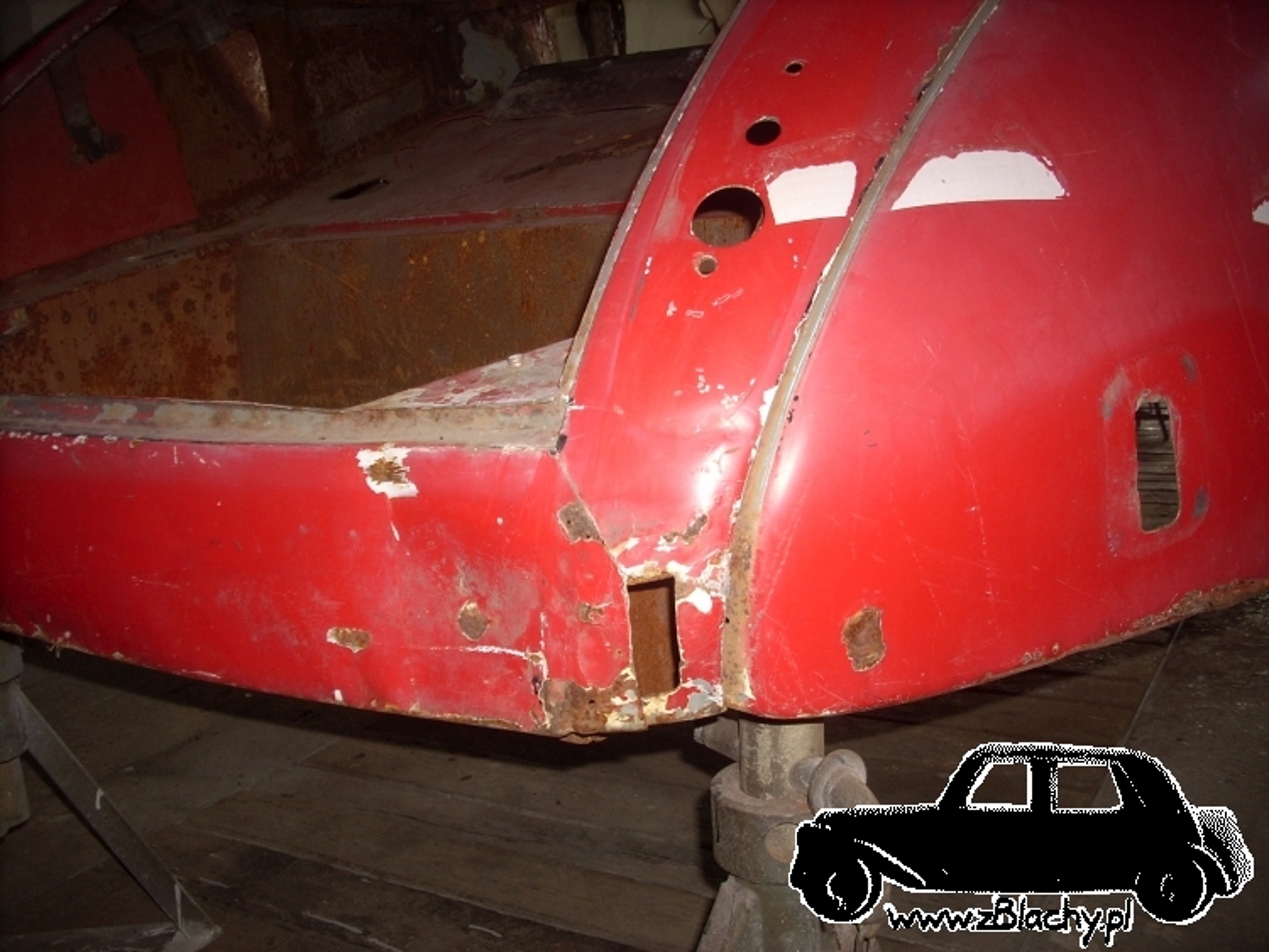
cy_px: 476
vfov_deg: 38.7
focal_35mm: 37
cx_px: 634
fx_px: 1357
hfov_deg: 50.1
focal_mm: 6.2
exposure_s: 1/60
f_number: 2.8
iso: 64
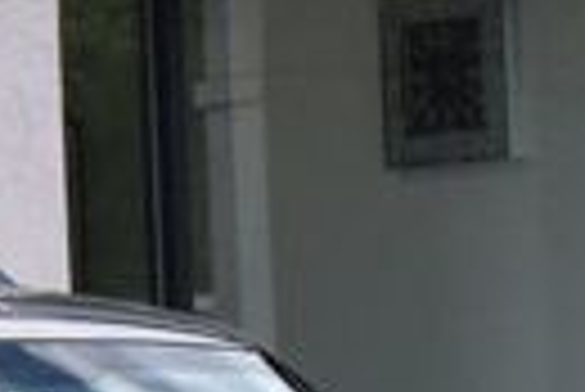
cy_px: 581
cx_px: -990
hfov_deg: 4.9
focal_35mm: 401
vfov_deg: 3.4
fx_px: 6523
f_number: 10
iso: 400
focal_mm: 34
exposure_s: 1/250
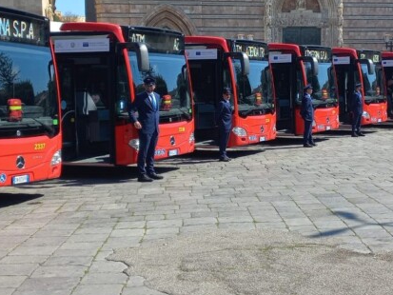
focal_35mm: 62
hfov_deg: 30.9
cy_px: 110
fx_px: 704
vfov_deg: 23.6
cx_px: 265
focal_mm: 4.6
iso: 25
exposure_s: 1/522
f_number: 1.8
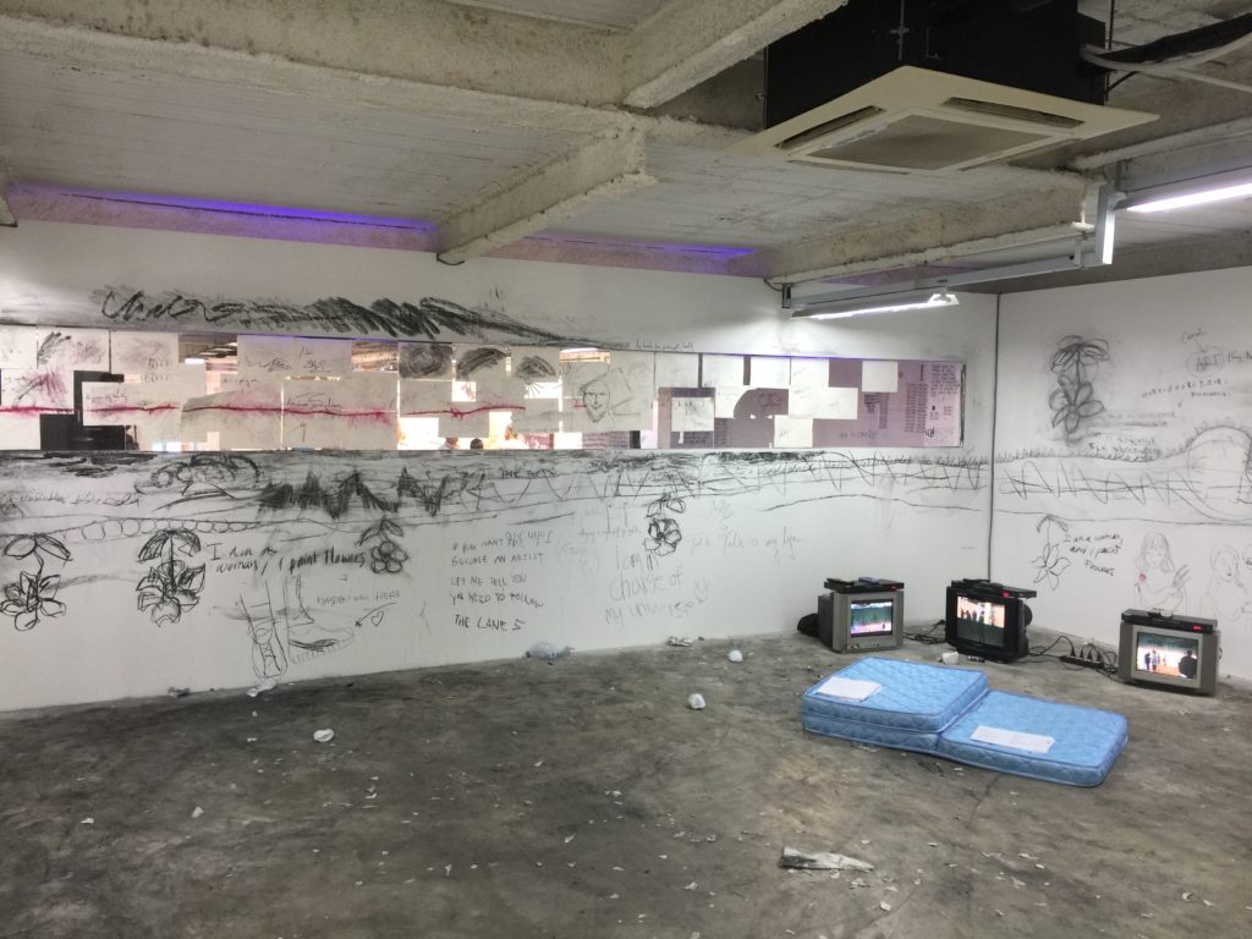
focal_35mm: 29
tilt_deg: -2.3
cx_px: 626
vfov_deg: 48.2
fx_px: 1049
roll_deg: -1.3
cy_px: 470
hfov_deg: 61.7
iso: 50
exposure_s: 1/33
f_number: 2.2
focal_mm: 4.15
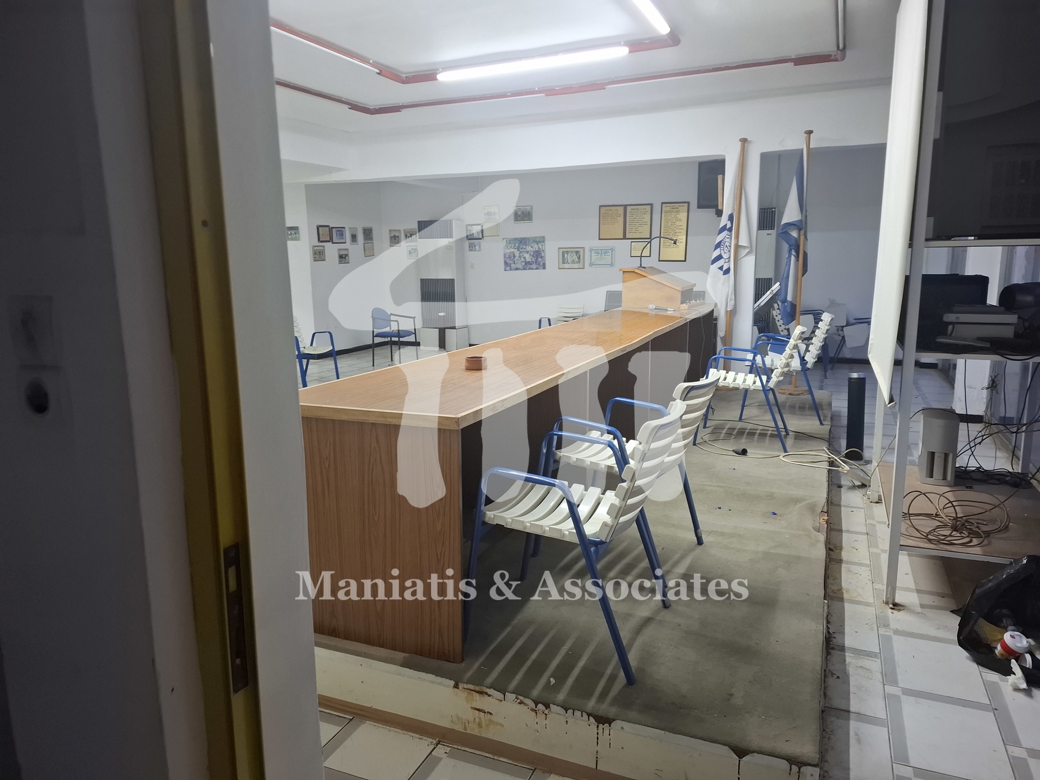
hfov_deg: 73.9
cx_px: 520
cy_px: 390
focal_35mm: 23
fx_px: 691
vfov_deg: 58.9
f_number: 1.8
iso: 320
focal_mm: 5.54
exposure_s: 1/33
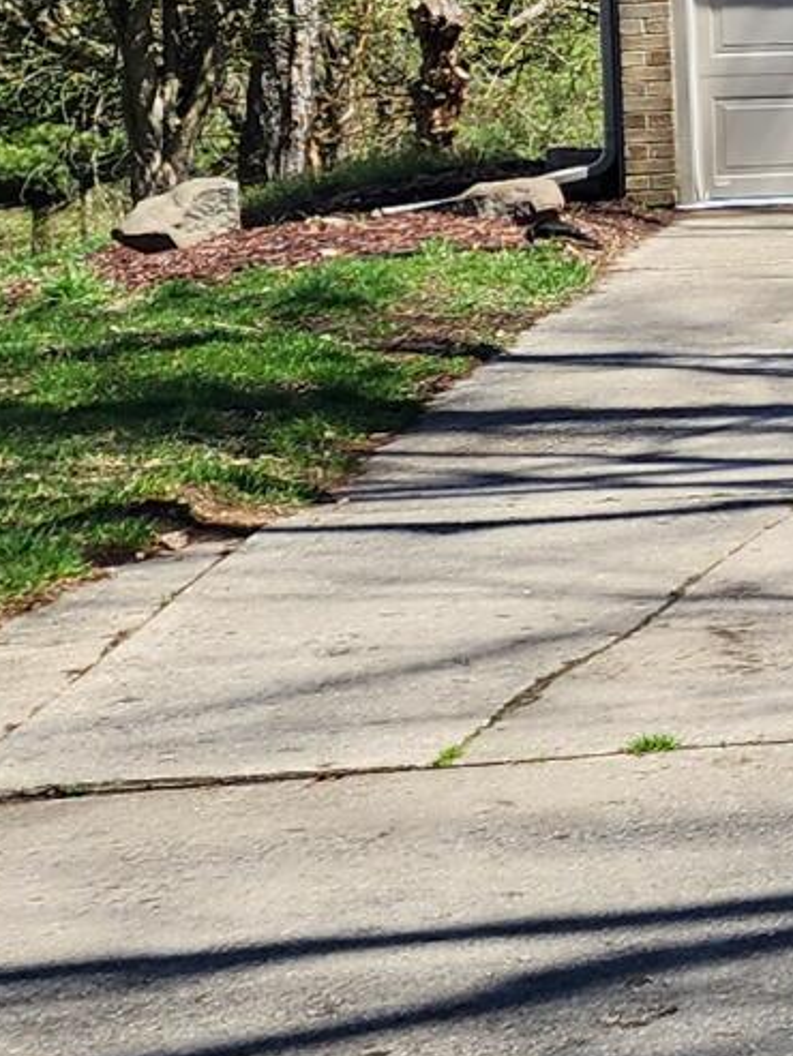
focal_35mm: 140
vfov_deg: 13.9
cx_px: 2175
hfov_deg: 9.1
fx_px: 4274
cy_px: -11
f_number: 1.8
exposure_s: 1/572
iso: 12
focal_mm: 6.4
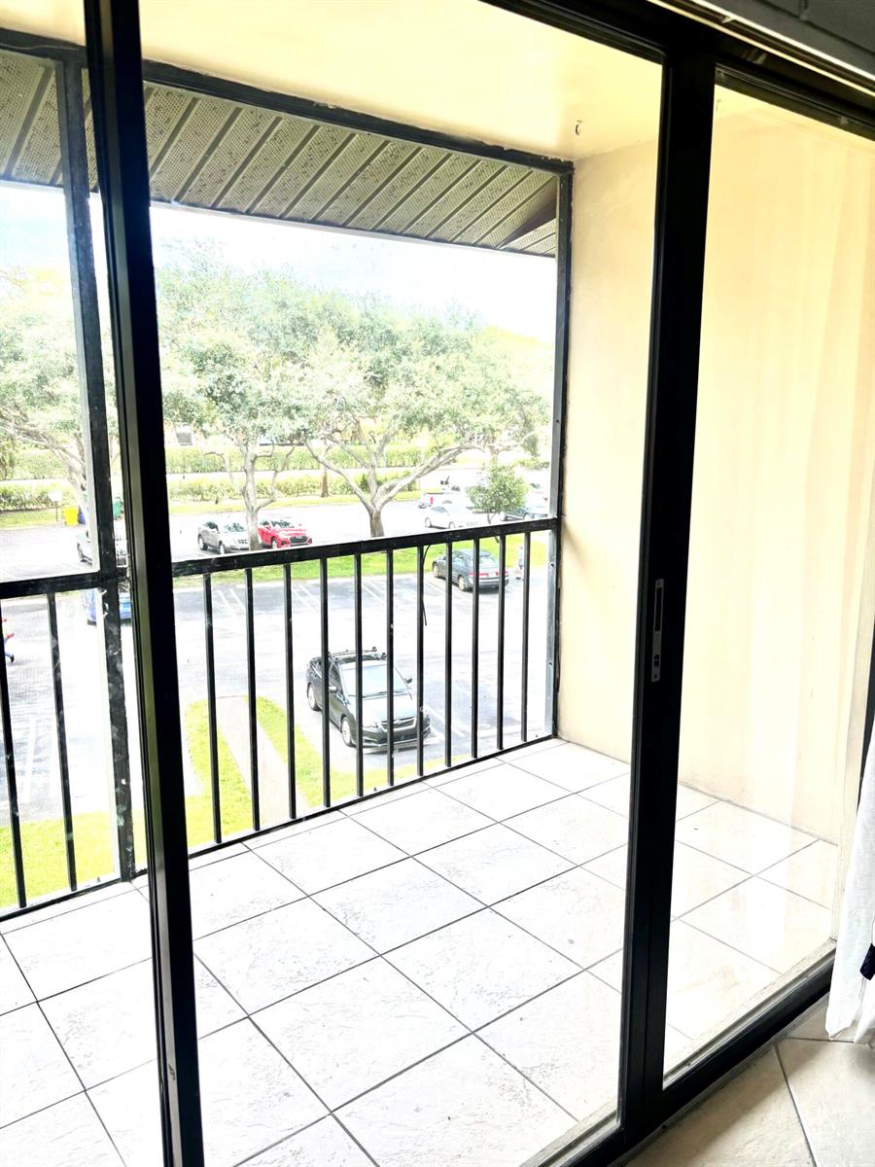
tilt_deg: -9.2
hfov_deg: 53.1
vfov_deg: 67.3
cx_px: 438
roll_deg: -0.9
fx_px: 876
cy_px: 584
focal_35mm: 26
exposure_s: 1/536
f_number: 1.6
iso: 50
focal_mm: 5.96
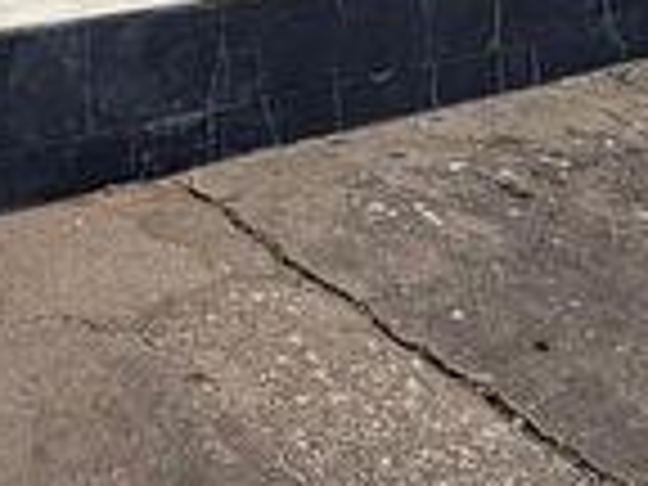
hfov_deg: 28.5
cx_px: 252
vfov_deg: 16.1
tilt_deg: +10.4
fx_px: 1273
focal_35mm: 68
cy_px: -520
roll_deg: +0.7
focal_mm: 2.22
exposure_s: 1/970
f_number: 2.2
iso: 20
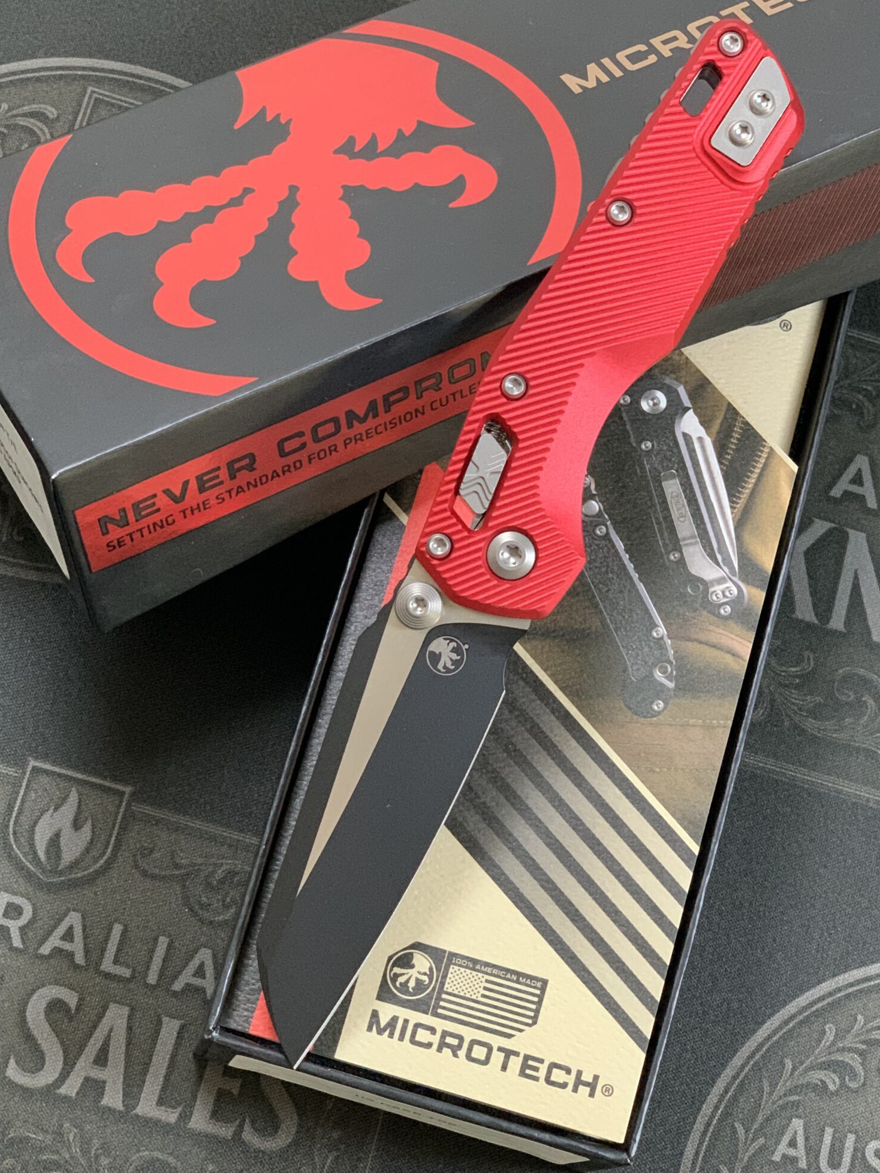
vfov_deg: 28.6
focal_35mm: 68
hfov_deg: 21.6
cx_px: 483
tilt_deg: -72.2
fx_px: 2305
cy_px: 583
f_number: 2.4
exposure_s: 1/50
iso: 320
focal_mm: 6
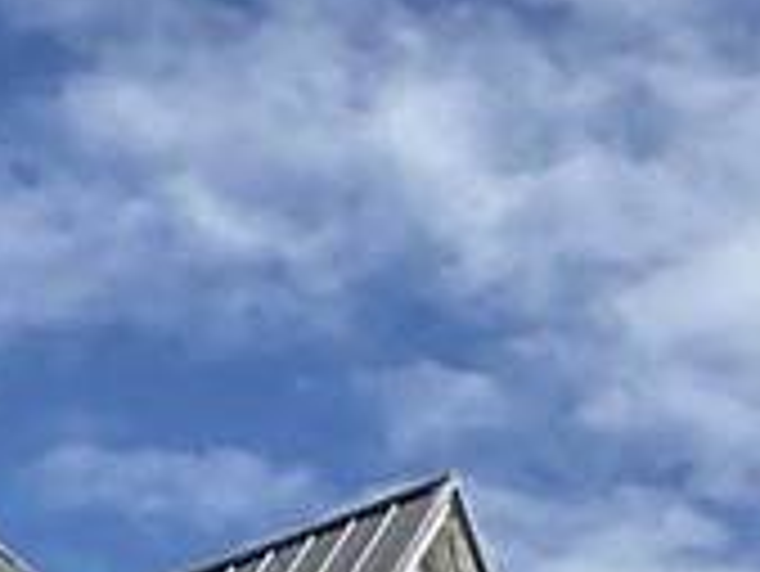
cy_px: 1259
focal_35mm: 103
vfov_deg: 12.2
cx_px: -603
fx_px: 2263
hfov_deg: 16.1
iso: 50
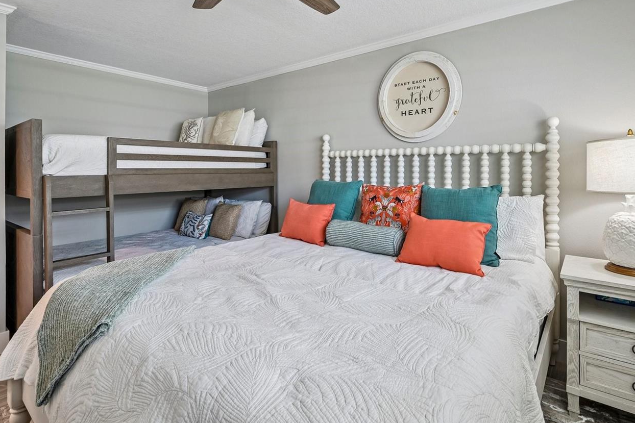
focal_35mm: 18
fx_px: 317
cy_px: 159
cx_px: 361
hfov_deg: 89.5
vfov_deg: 66.4
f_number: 8
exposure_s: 1/15
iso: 400
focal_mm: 14
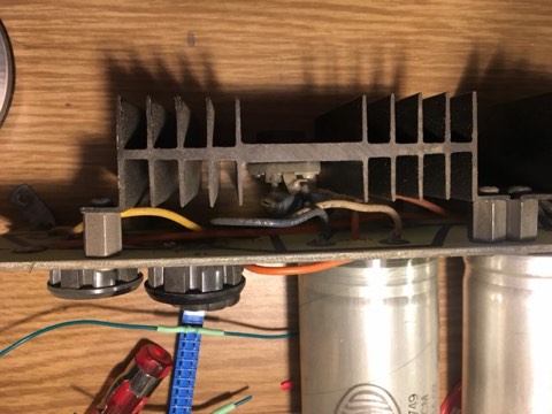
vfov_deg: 48.2
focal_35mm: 29
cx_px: 276
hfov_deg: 61.7
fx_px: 462
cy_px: 207
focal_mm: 4.15
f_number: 2.2
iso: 64
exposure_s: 1/30
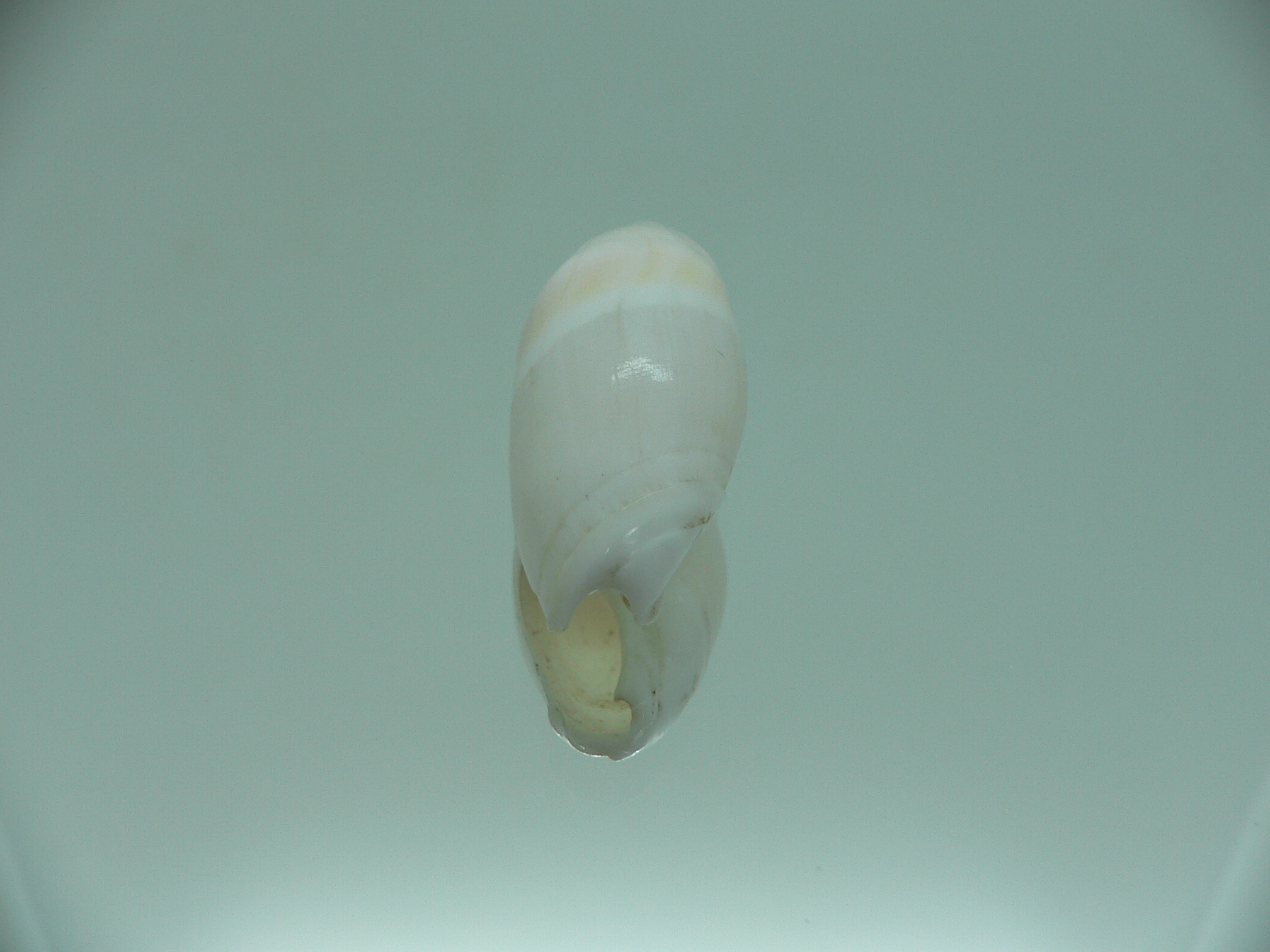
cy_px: 476
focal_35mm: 35
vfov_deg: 40.7
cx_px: 635
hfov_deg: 52.6
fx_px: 1284
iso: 80
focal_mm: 4.6
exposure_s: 1/80
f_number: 2.8
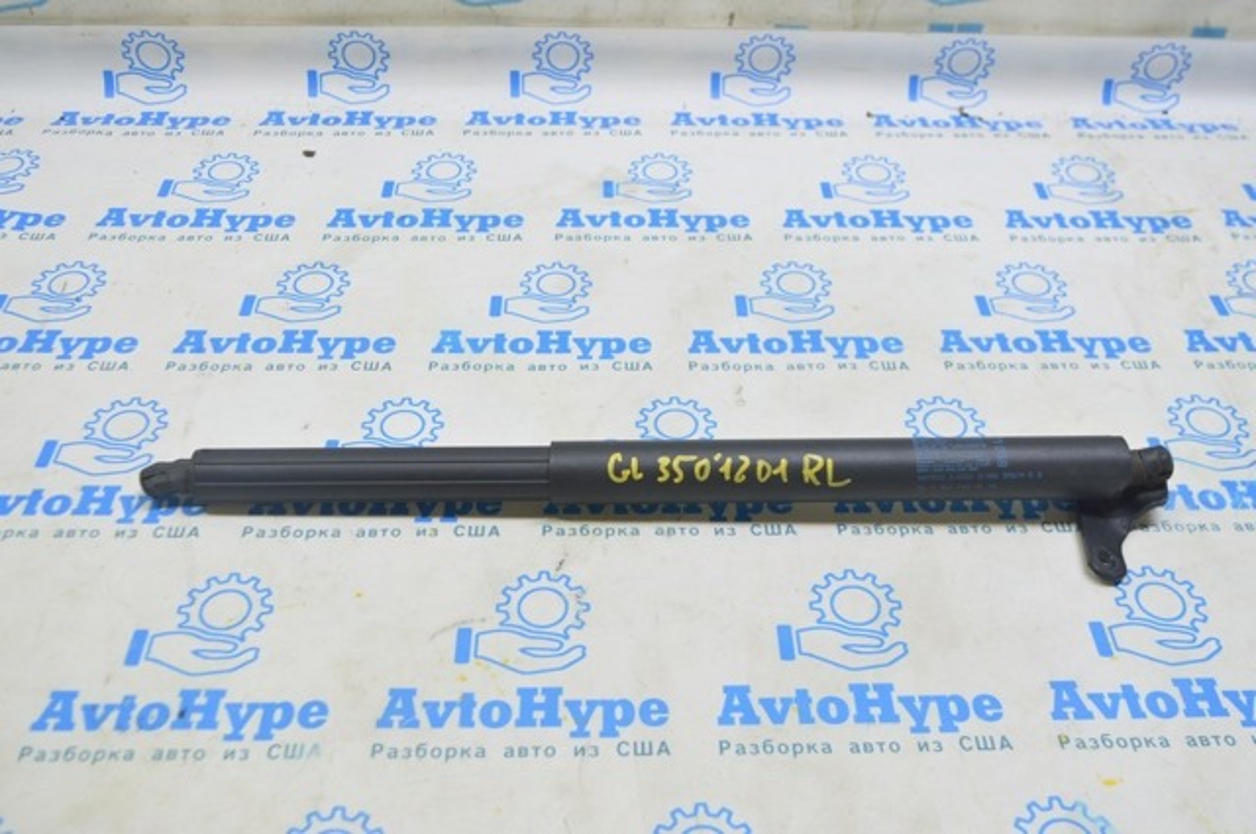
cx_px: 628
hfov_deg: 53.2
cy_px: 417
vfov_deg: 36.8
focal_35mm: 36
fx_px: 1254
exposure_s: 1/20
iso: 400
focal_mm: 24
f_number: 5.6
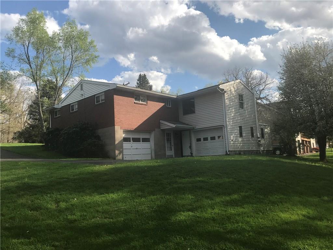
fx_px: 269
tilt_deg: +8.3
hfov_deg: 63.4
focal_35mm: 28
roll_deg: +3.3
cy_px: 125
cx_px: 166
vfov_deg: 49.7
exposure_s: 1/1880
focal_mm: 3.99
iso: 20
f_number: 1.8
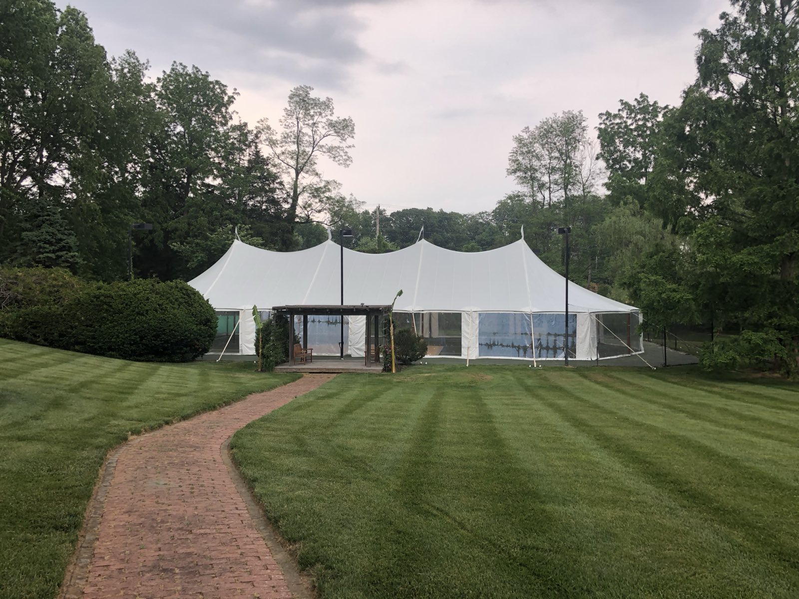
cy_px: 300
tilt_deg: +0.3
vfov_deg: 49.7
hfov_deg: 63.4
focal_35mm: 28
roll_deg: +0.2
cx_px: 400
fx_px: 646
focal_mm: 3.99
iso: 25
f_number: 1.8
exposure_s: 1/120
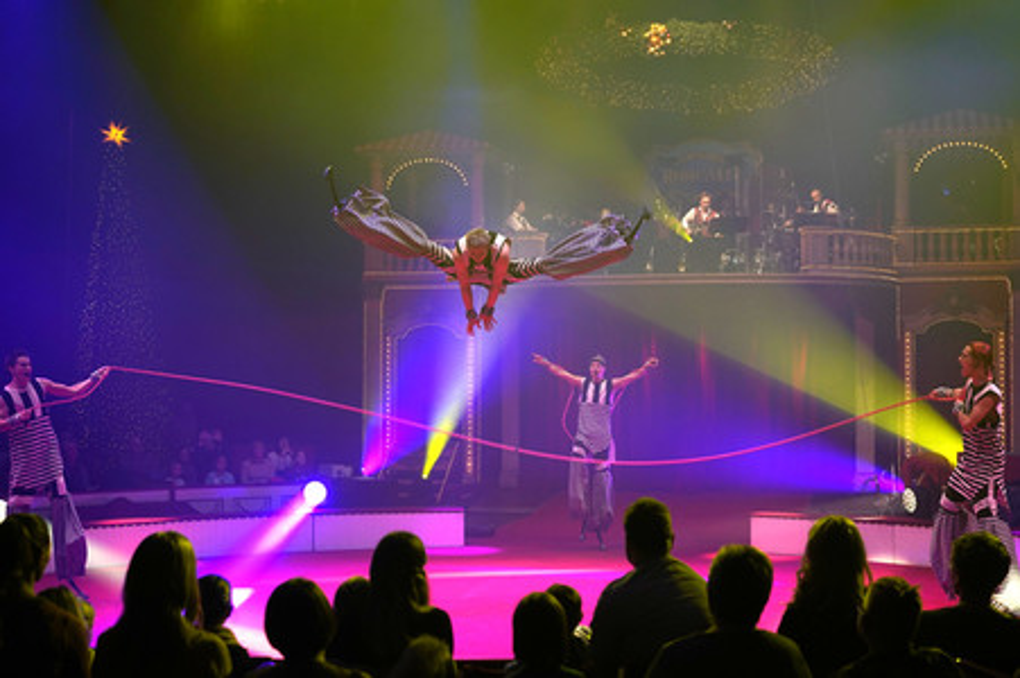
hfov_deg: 41.1
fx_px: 1359
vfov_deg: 28.0
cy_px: 339
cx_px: 510
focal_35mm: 48
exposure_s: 1/500
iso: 1000
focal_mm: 48
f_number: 3.5
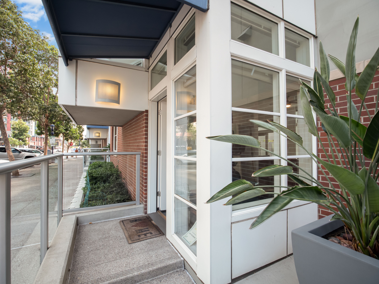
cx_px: 190
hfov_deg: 102.0
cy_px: 142
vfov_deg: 85.7
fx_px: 153
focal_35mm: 14
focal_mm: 7
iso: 500
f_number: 6.3
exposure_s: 1/60
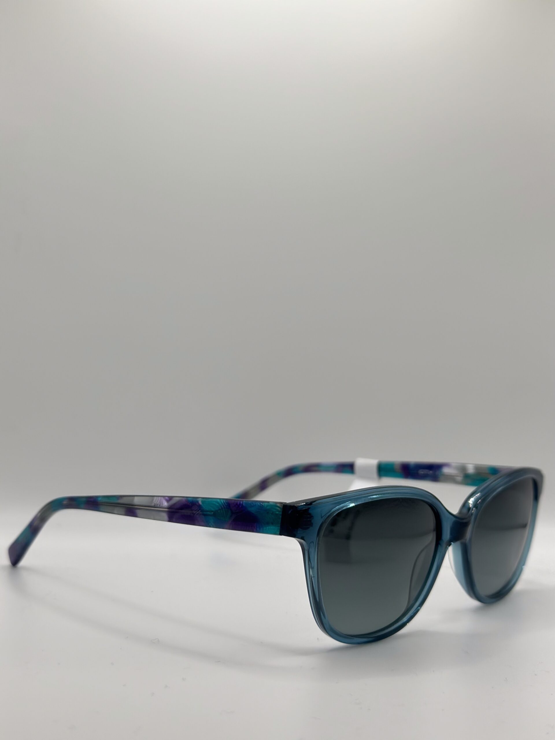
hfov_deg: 30.3
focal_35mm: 48
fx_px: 1026
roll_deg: -1.4
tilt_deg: -4.8
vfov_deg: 39.7
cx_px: 278
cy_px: 370
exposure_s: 1/858
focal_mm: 6.86
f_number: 1.78
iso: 80
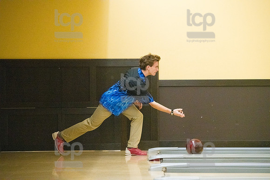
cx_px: 135
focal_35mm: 150
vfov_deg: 9.2
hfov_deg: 13.7
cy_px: 90
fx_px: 1125
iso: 10000
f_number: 4.5
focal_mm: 150
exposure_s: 1/1000
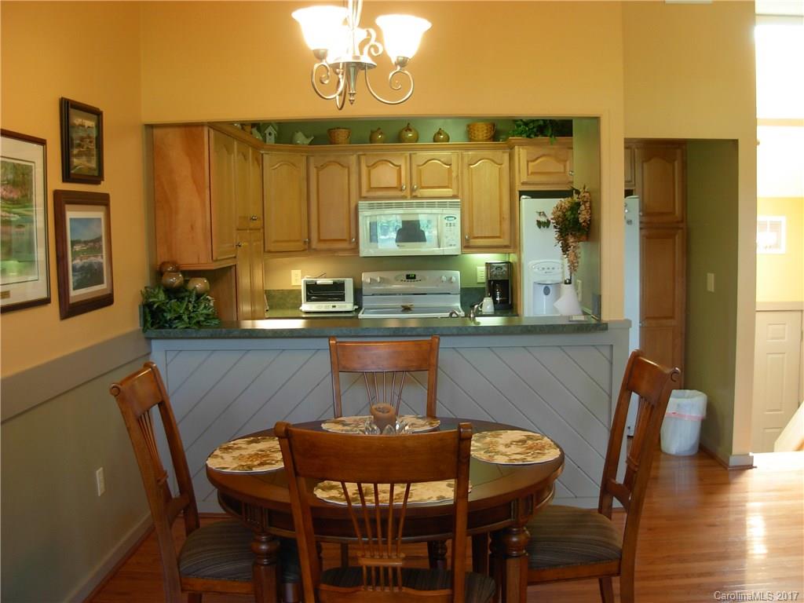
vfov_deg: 37.7
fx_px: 883
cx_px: 402
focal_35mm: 38
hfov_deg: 49.0
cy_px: 302
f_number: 2.9
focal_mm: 6.3
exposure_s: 1/6.7
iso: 79
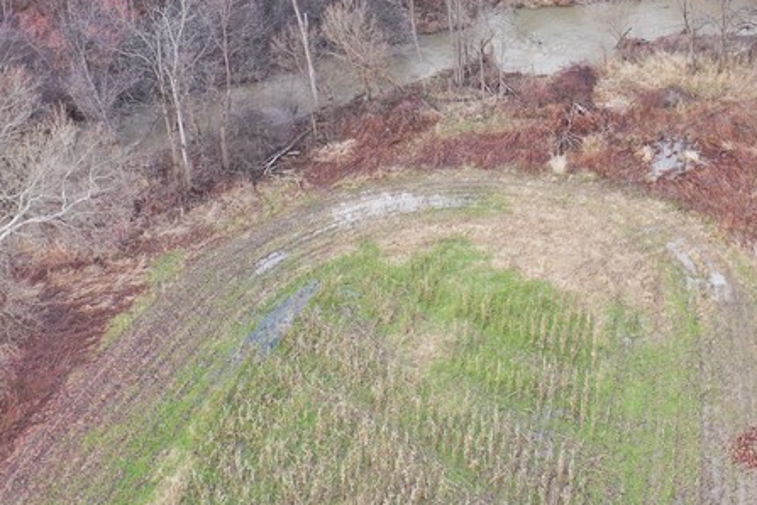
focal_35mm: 68
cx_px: 732
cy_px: -97
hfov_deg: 28.1
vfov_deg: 18.9
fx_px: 1430
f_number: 4
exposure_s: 1/80
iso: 100
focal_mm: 10.26
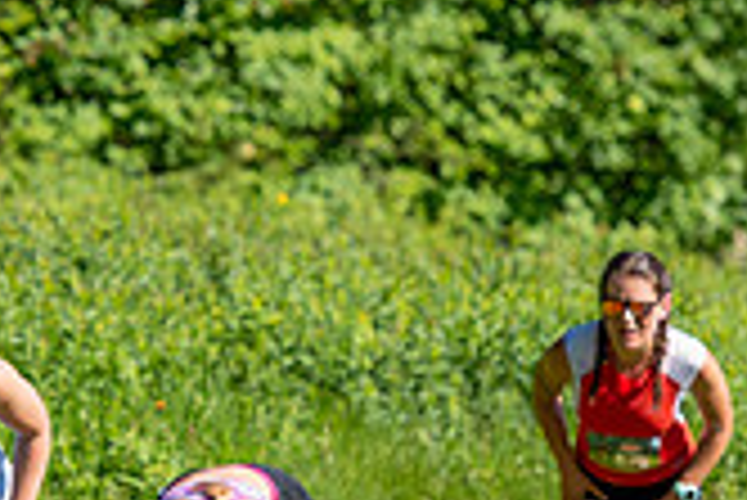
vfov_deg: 2.5
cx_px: 153
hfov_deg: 3.7
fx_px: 11609
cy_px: 367
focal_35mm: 559
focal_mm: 160
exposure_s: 1/640
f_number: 3.5
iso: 100
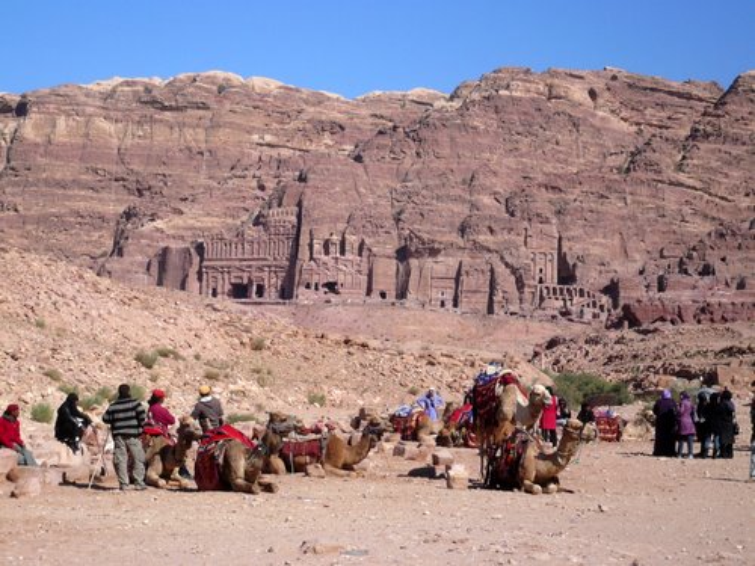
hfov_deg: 23.0
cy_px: 283
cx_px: 378
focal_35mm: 85
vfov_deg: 17.4
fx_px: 1854
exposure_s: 1/800
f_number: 5
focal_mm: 14.2
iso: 100
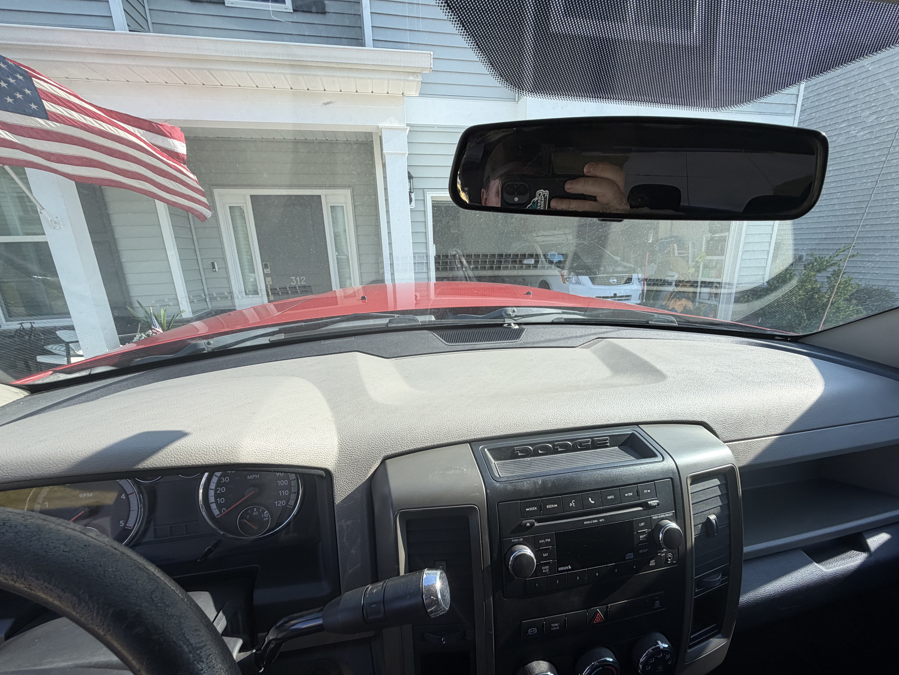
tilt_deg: -13.9
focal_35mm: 15
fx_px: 390
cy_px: 359
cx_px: 469
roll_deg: +1.1
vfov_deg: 81.6
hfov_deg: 98.1
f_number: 2.2
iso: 64
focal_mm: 2.22
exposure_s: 1/502
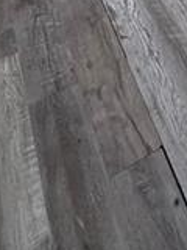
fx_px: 483
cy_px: -292
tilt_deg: -9.3
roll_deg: -1.2
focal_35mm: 67
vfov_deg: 17.1
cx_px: 228
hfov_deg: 20.4
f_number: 2.2
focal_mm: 2.22
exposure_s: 1/99
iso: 250
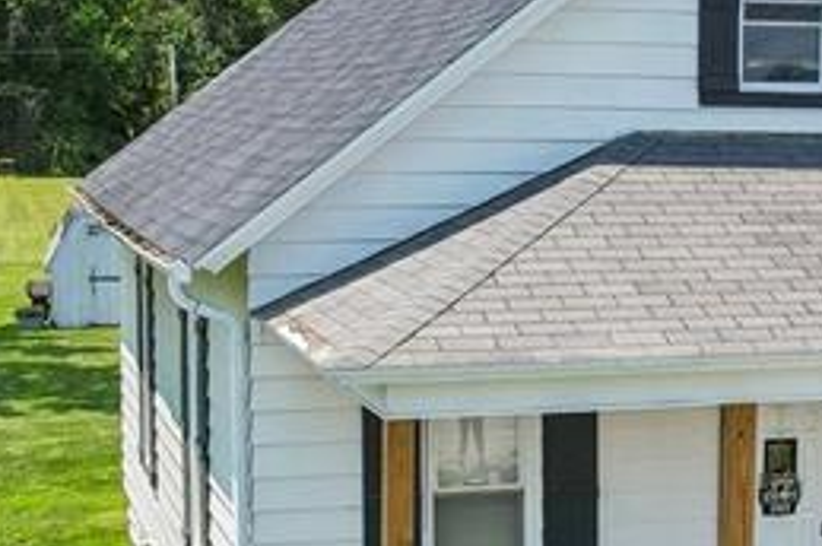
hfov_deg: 23.0
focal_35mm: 87
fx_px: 1984
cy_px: 413
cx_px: 692
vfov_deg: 15.6
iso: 100
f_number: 2.8
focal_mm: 8.4
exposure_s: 1/1500
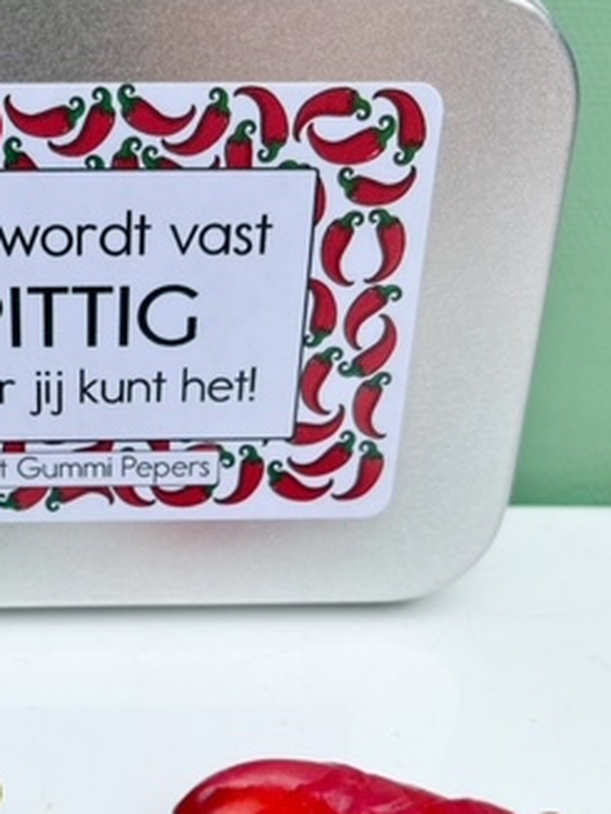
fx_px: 1199
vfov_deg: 36.9
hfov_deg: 27.6
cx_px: 67
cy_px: 567
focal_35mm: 51
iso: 50
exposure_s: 1/2222
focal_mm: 5.1
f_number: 1.6
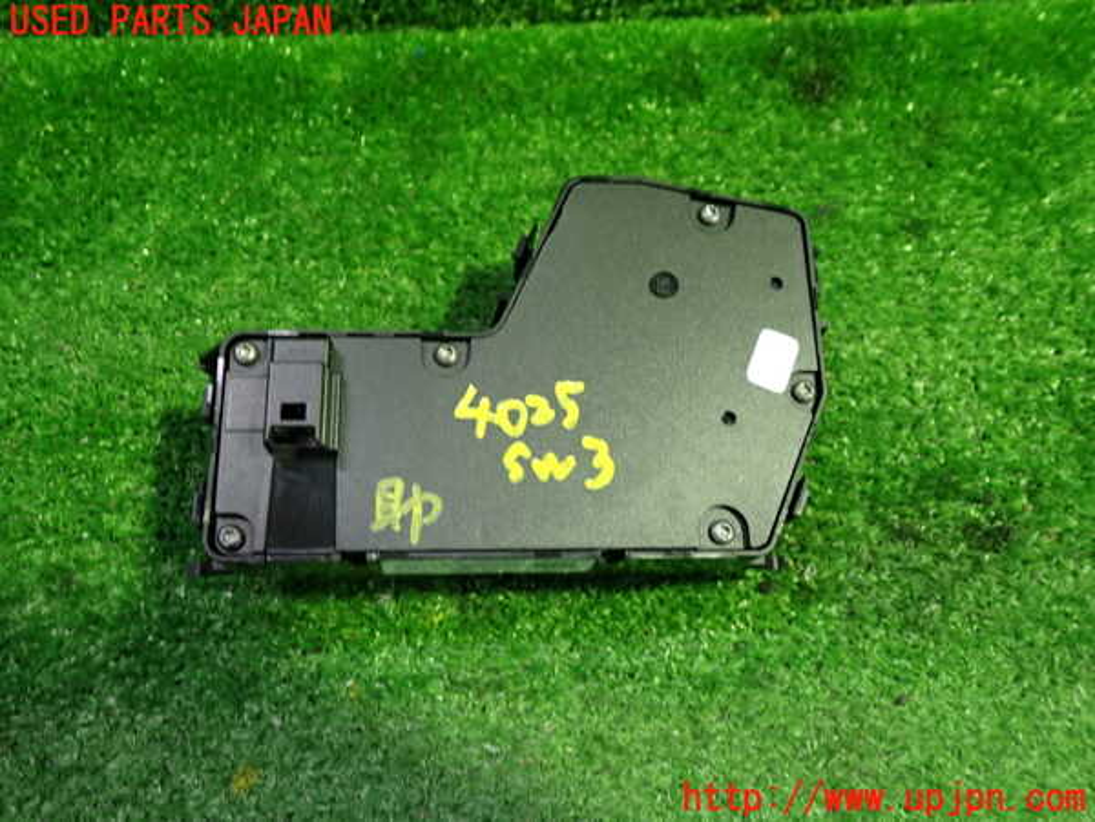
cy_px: 411
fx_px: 949
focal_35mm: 30
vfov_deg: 46.8
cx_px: 548
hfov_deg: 60.0
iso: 250
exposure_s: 1/30
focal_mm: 5.4
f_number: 2.3
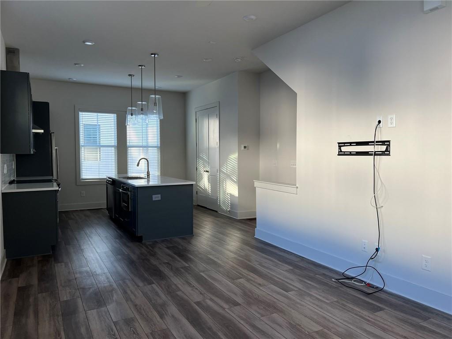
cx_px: 226
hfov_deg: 67.3
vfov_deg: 53.1
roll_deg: -0.3
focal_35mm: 26
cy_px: 170
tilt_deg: -2.7
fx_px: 339
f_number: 1.5
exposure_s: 1/121
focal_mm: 5.7
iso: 100
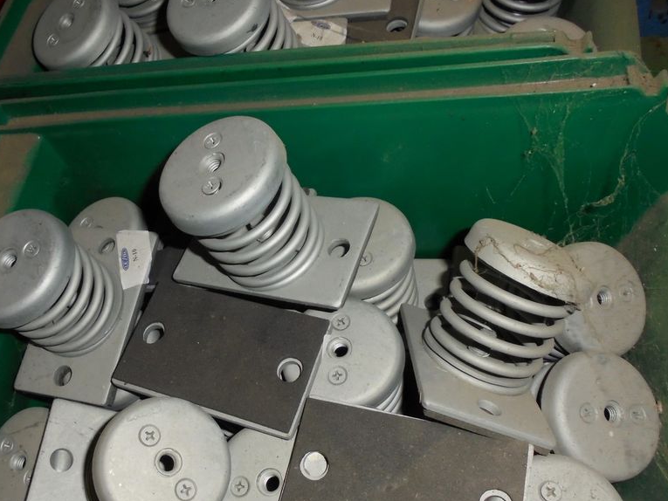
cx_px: 286
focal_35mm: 34
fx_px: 656
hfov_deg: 53.8
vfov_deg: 41.8
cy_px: 266
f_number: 3.5
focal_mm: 4.6
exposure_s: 1/30
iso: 200
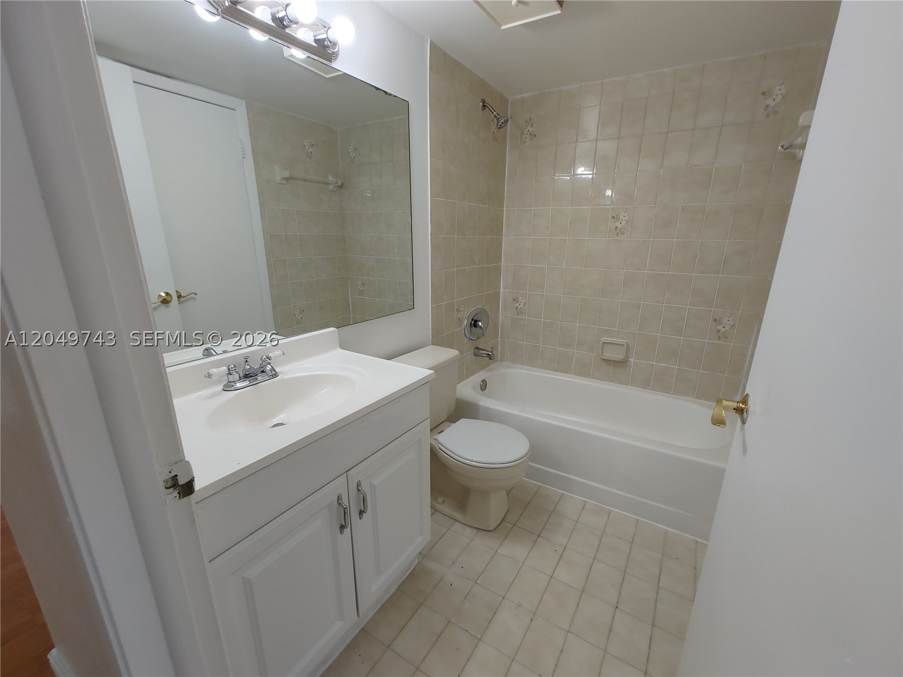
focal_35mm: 15
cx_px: 452
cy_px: 338
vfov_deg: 81.7
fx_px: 391
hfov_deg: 98.2
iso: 100
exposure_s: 1/120
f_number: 1.9
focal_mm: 1.78
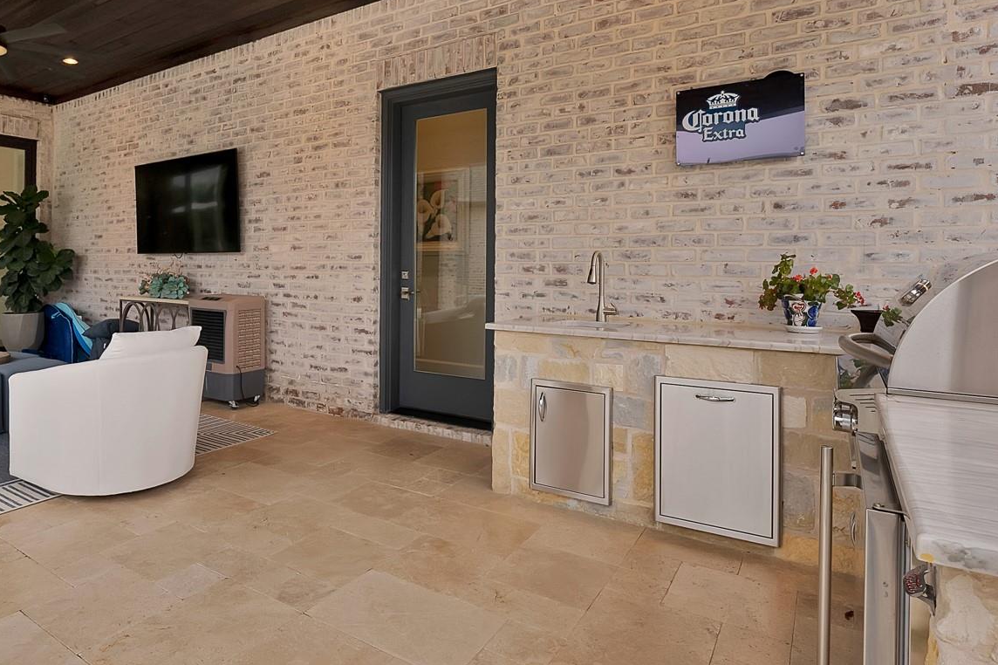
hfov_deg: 79.8
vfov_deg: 59.1
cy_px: 271
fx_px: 582
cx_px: 379
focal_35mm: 21
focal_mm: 12
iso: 640
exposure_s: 1/100
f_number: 9
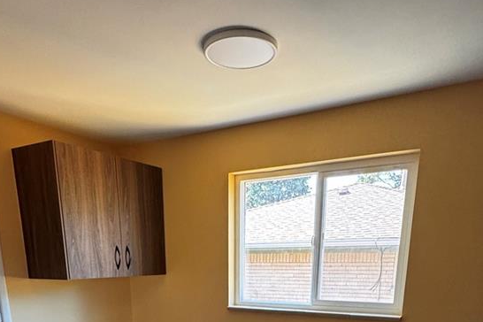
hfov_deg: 58.7
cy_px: 391
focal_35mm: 32
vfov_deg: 33.2
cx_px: 231
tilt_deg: -18.0
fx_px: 429
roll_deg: +0.5
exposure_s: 1/99
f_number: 2.2
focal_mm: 2.22
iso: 250
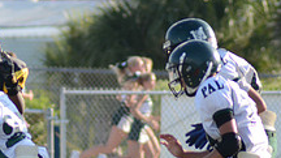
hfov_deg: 1.7
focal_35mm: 1265
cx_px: -12
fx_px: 9416
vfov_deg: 1.0
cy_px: 163
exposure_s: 1/640
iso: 400
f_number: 5.6
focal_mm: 300
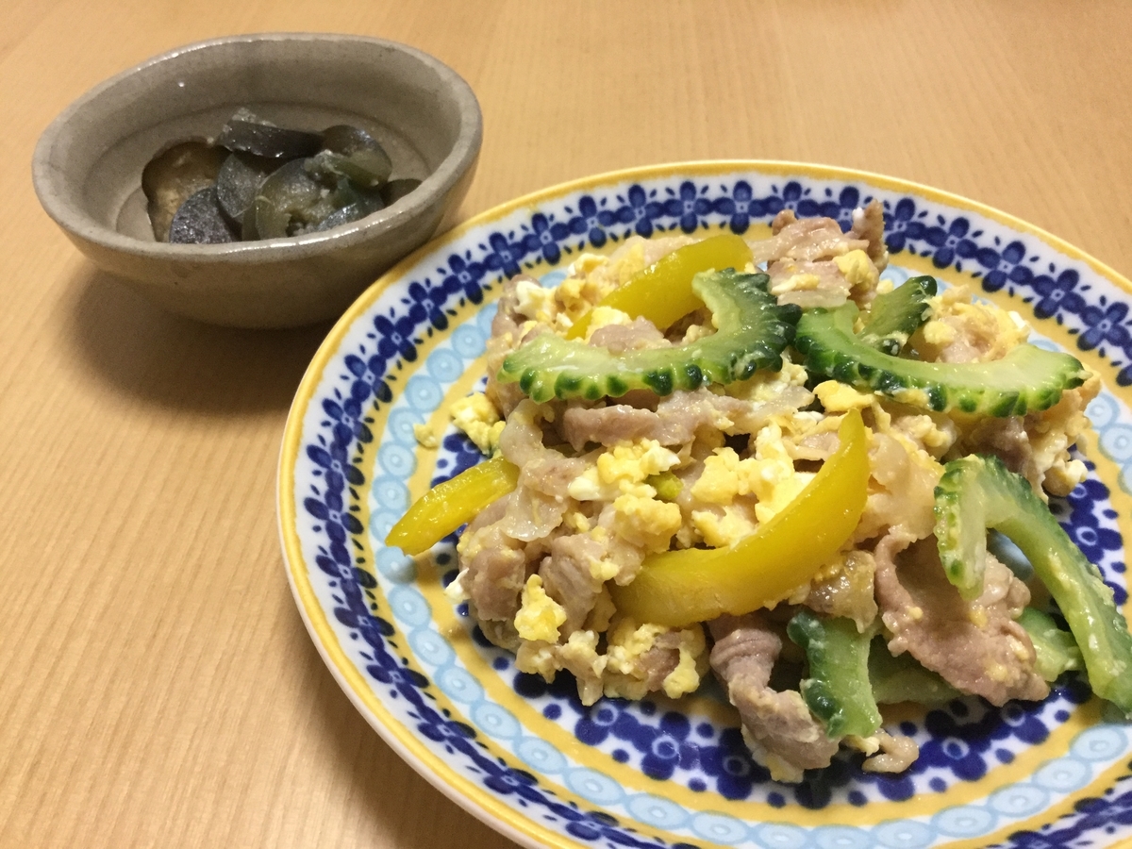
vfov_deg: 45.4
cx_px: 566
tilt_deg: -43.6
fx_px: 1014
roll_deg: -0.1
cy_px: 424
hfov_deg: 58.4
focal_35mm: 31
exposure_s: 1/30
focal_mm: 3.3
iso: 125
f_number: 2.4
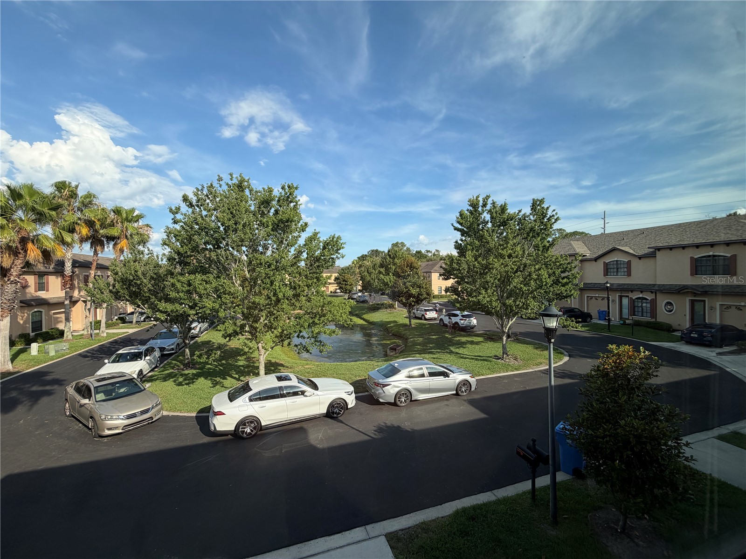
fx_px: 302
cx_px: 373
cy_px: 280
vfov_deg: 85.7
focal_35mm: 14
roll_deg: +1.4
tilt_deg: -0.3
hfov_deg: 102.1
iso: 40
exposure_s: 1/770
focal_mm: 2.22
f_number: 2.2
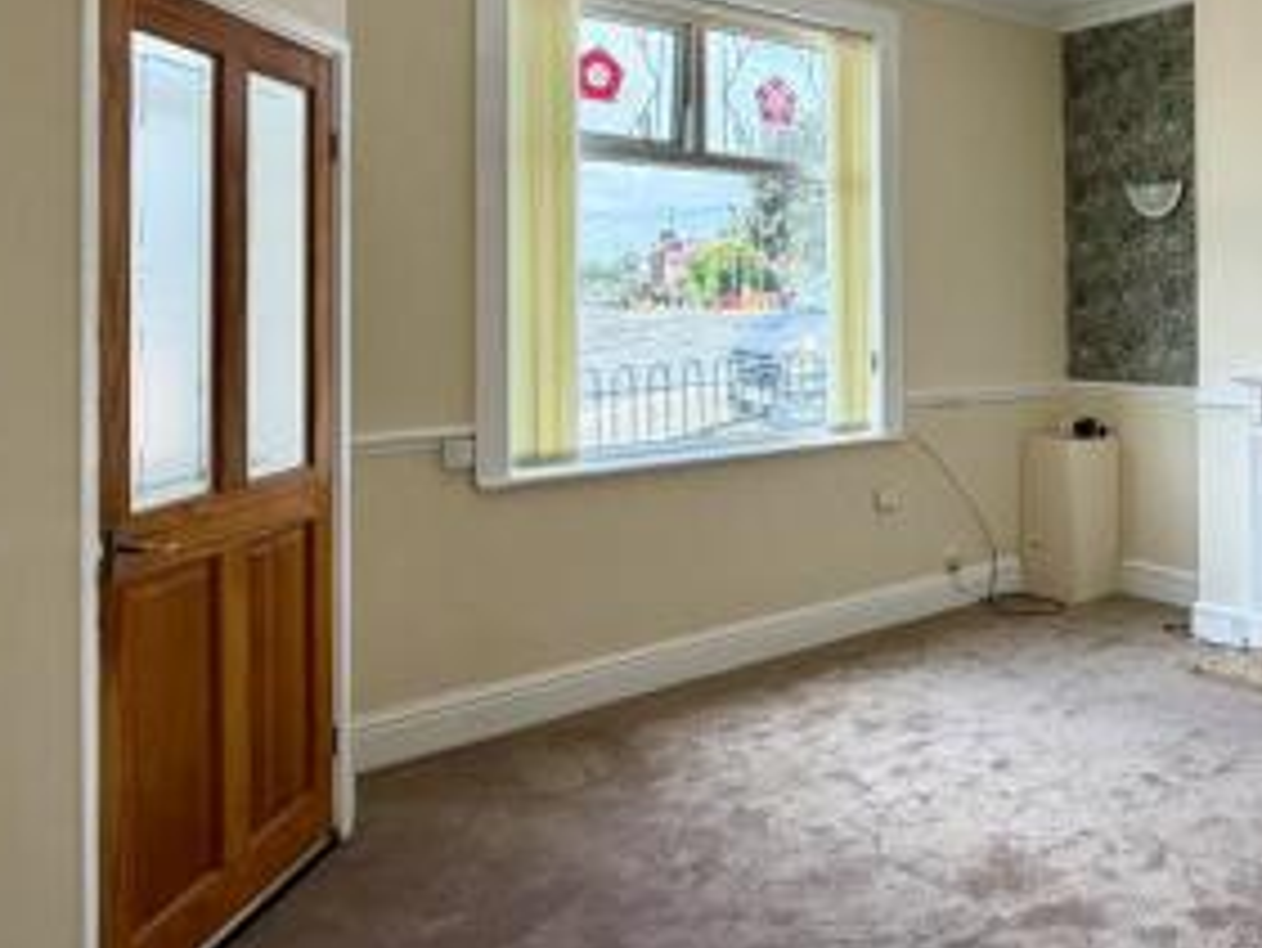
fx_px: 1058
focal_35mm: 29
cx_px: 959
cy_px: 290
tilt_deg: +0.0
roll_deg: +0.7
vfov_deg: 47.2
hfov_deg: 58.2
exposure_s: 1/121
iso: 64
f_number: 2.2
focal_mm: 2.22
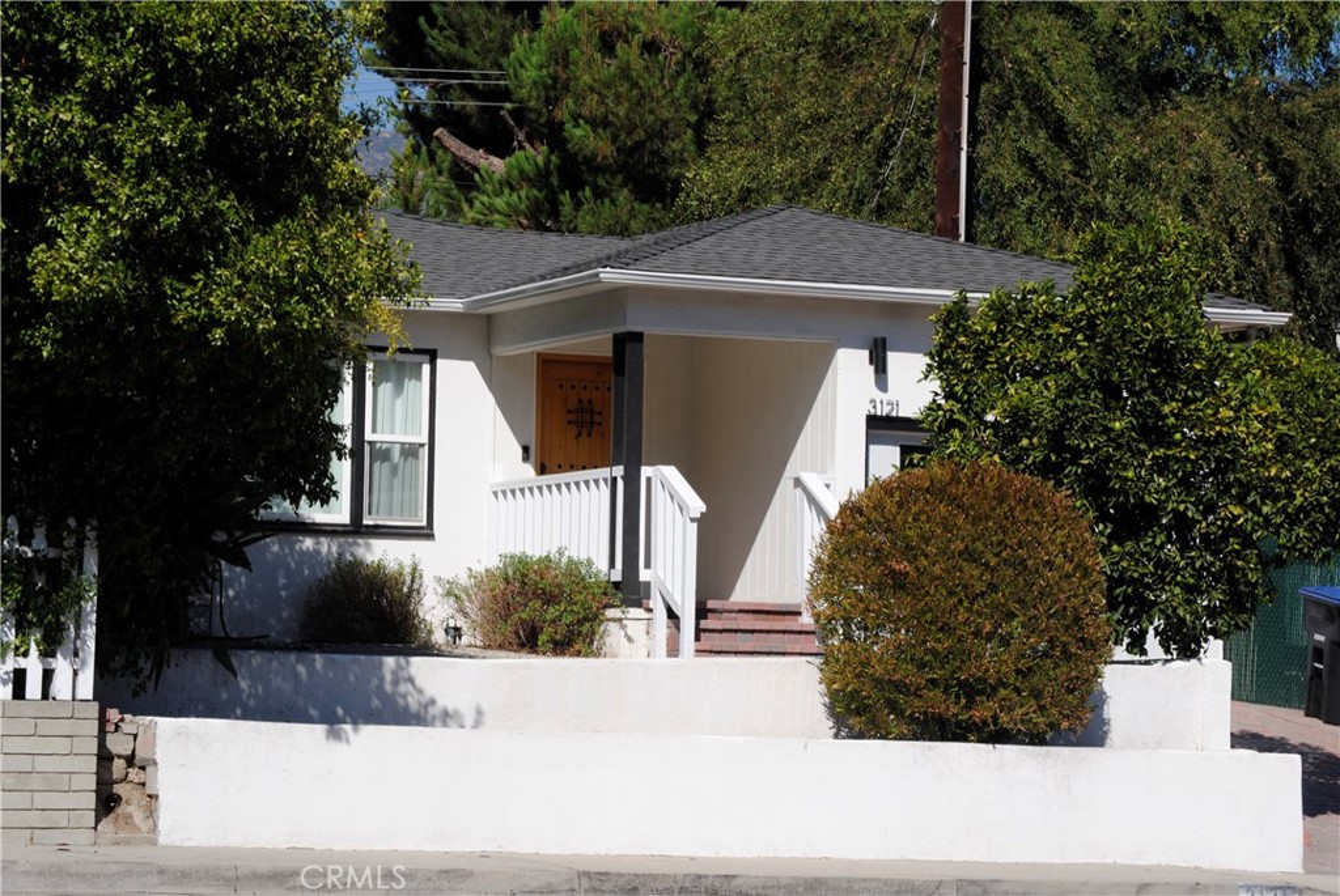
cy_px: 448
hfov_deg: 19.4
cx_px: 670
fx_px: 3912
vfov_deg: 13.1
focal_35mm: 105
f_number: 13
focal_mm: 70
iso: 100
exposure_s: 1/200
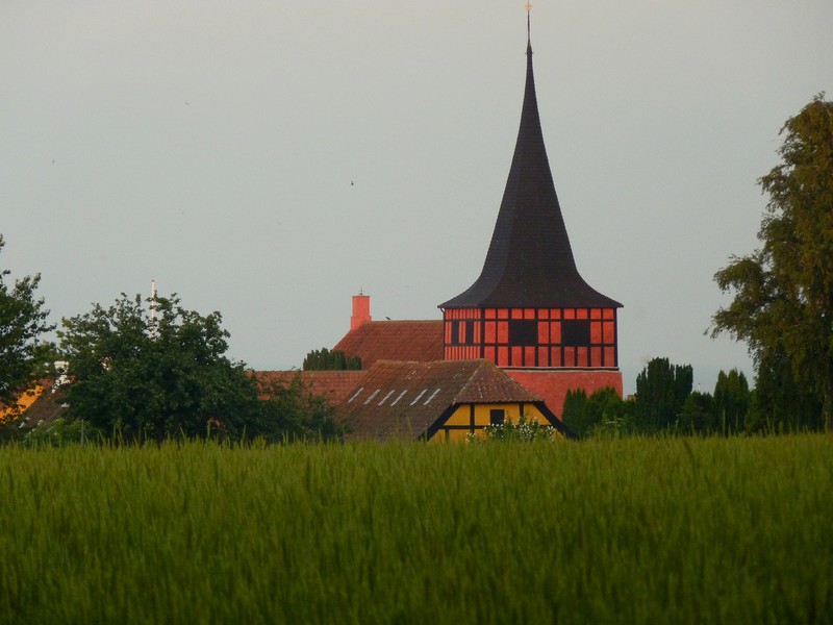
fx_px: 5848
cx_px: 416
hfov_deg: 8.1
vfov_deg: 6.1
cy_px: 312
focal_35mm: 243
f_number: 3.7
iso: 320
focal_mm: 43.3
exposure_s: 1/250
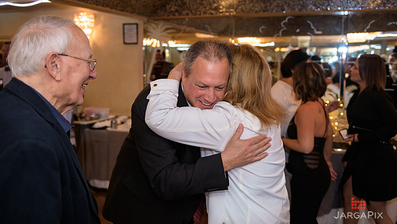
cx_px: 199
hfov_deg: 58.0
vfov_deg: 34.6
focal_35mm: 34
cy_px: 99
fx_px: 358
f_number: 3.2
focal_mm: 32
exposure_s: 1/125
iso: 1000
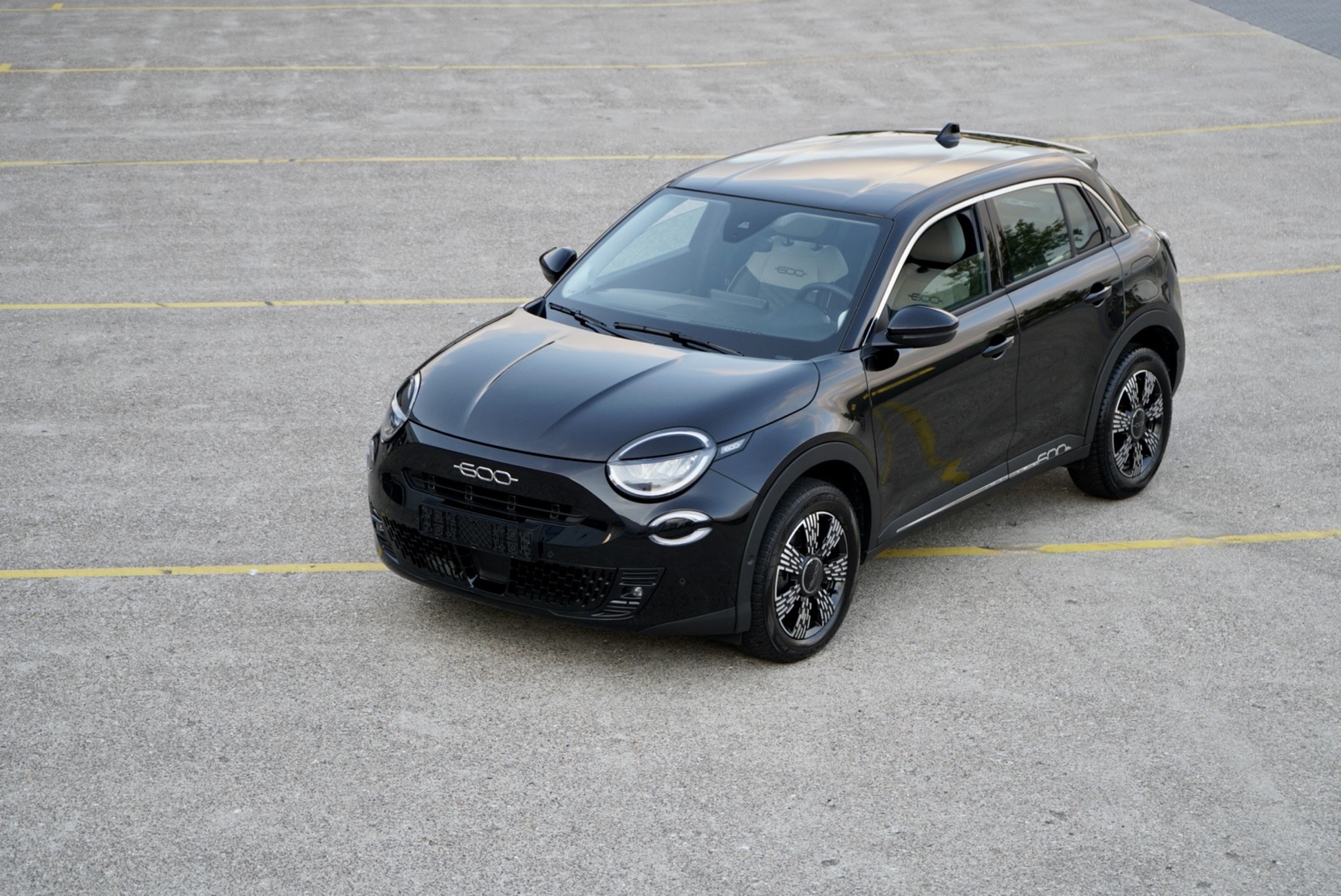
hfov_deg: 28.8
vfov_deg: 19.5
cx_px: 670
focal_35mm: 70
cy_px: 448
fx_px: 2609
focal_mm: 70
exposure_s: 1/160
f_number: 5.6
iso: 640
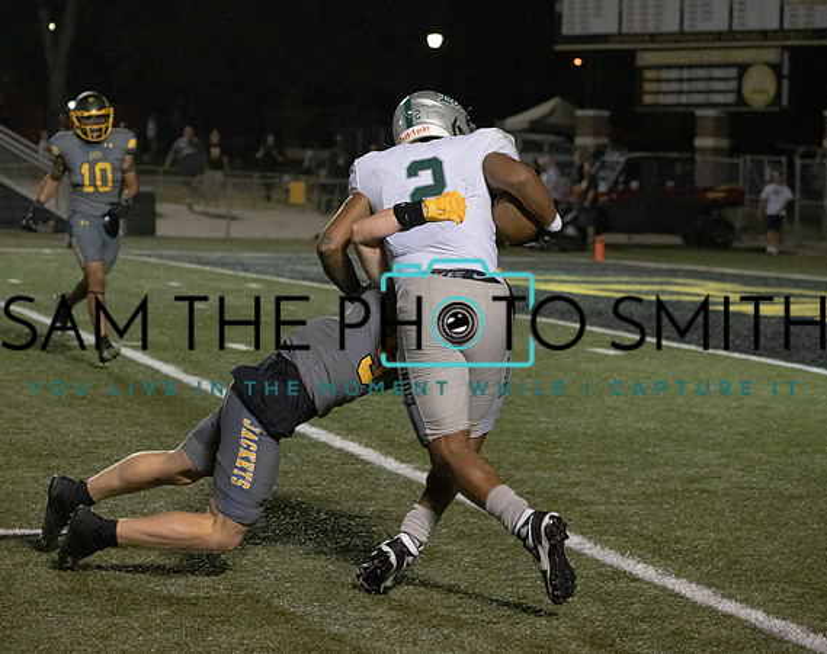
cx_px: 346
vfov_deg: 12.7
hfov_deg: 16.0
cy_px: 308
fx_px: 2942
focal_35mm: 121
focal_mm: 100
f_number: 5.6
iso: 16000
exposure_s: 1/1000
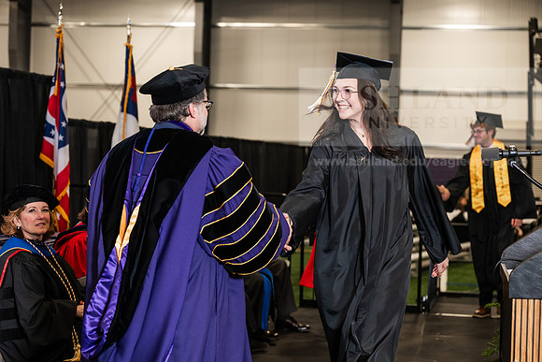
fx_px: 1054
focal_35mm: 70
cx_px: 271
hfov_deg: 28.8
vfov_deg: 19.5
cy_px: 181
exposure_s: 1/200
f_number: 4
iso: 1250
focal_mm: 70
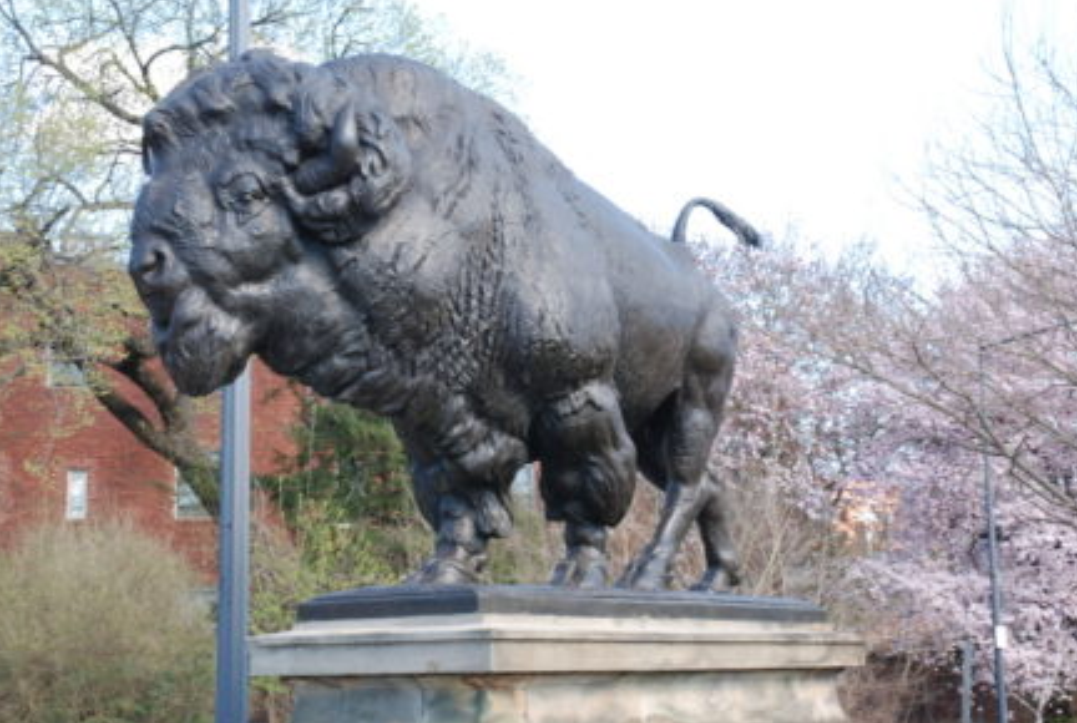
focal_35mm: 59
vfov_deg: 23.1
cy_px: 370
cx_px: 479
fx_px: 1769
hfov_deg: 33.8
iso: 100
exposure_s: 1/20
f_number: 10
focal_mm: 34
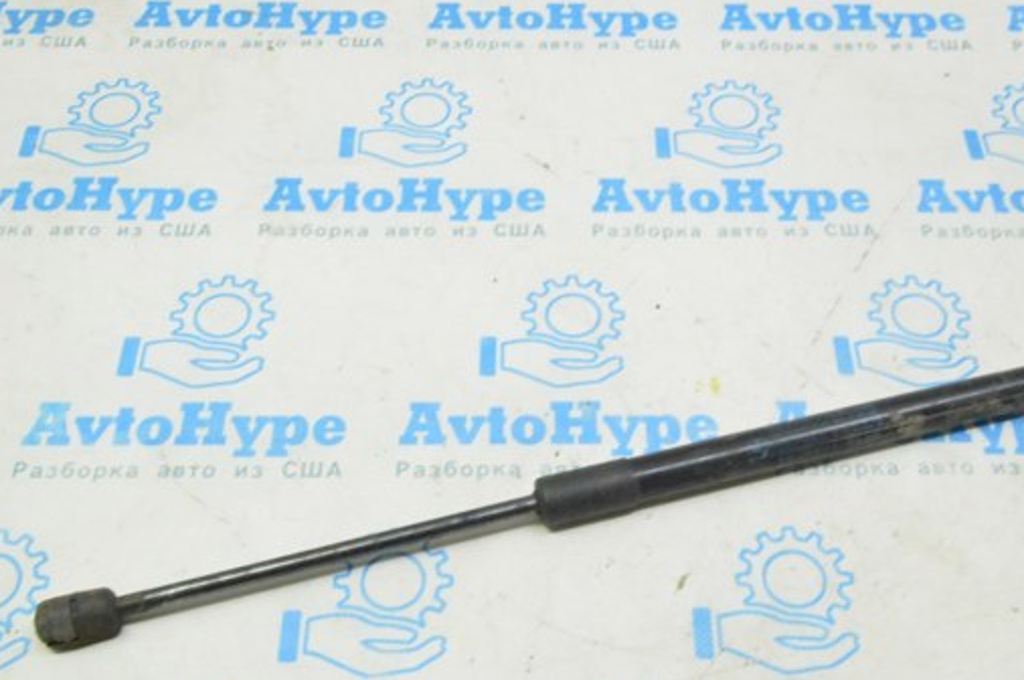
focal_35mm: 44
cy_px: 388
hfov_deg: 44.8
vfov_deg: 30.6
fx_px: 1239
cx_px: 563
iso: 6400
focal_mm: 23
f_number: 20
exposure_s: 1/20
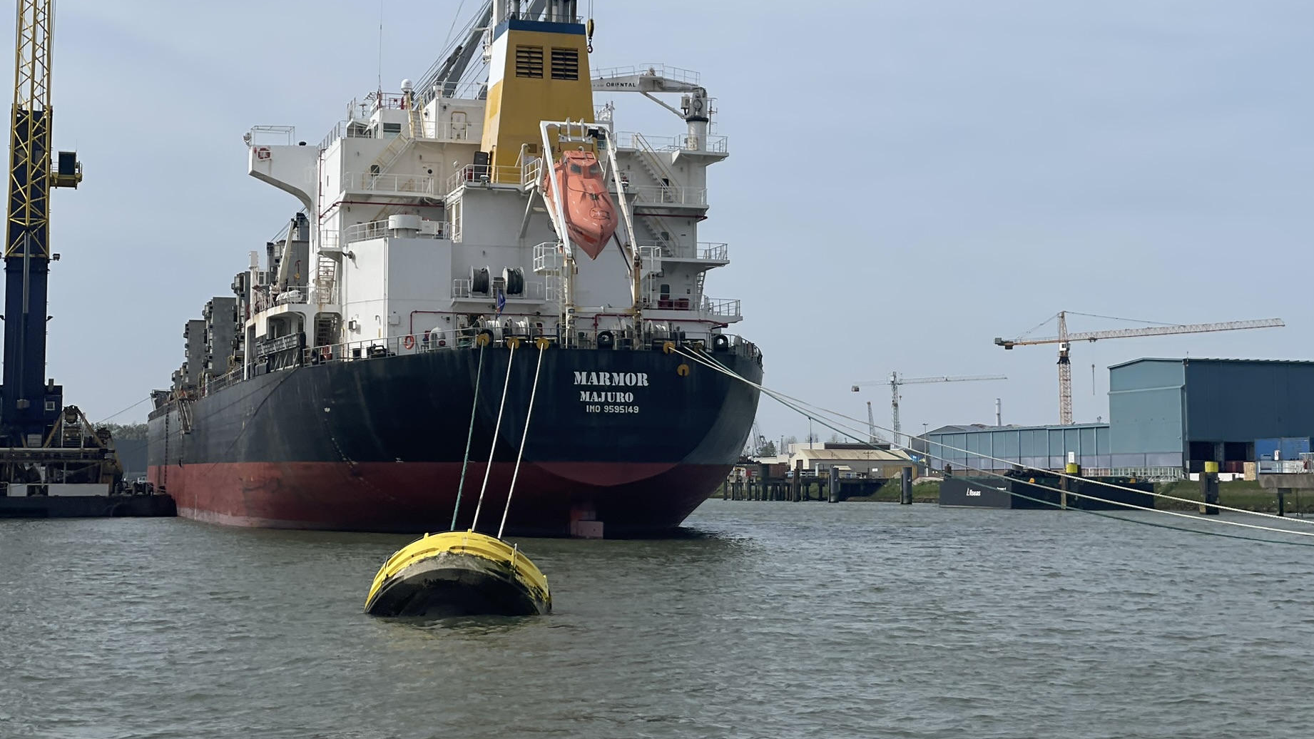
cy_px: 259
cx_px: 651
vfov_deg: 19.1
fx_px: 2195
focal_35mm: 63
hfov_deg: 33.3
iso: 32
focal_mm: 6
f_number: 2
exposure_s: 1/4785
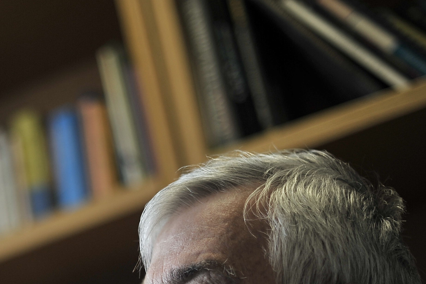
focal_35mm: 115
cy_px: 314
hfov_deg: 17.5
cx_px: 33
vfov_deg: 11.7
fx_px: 1361
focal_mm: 50
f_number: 1.6
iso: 250
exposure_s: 1/640
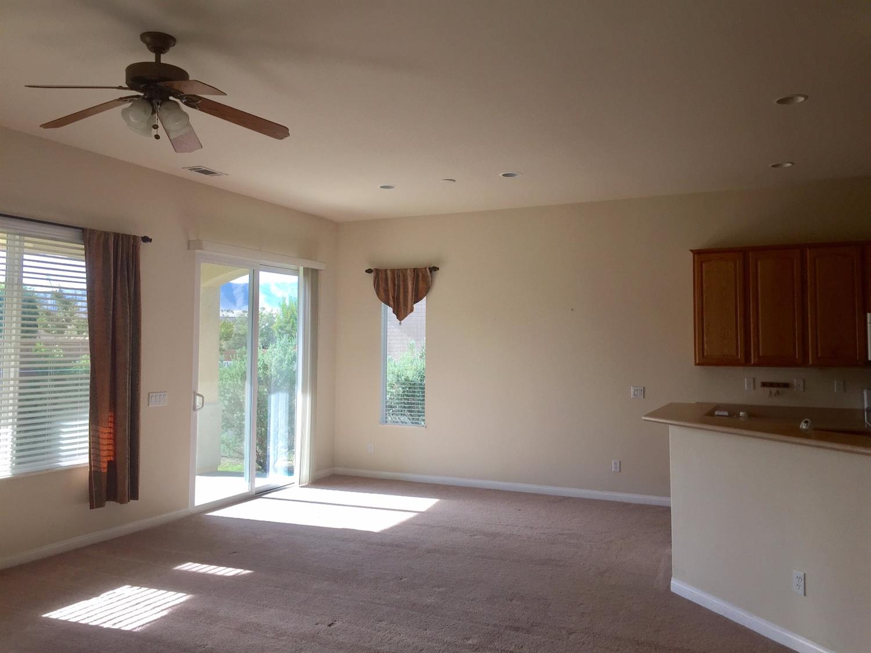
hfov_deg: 61.7
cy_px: 326
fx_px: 729
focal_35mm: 29
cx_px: 436
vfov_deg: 48.2
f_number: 2.2
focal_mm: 4.15
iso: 32
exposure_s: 1/173
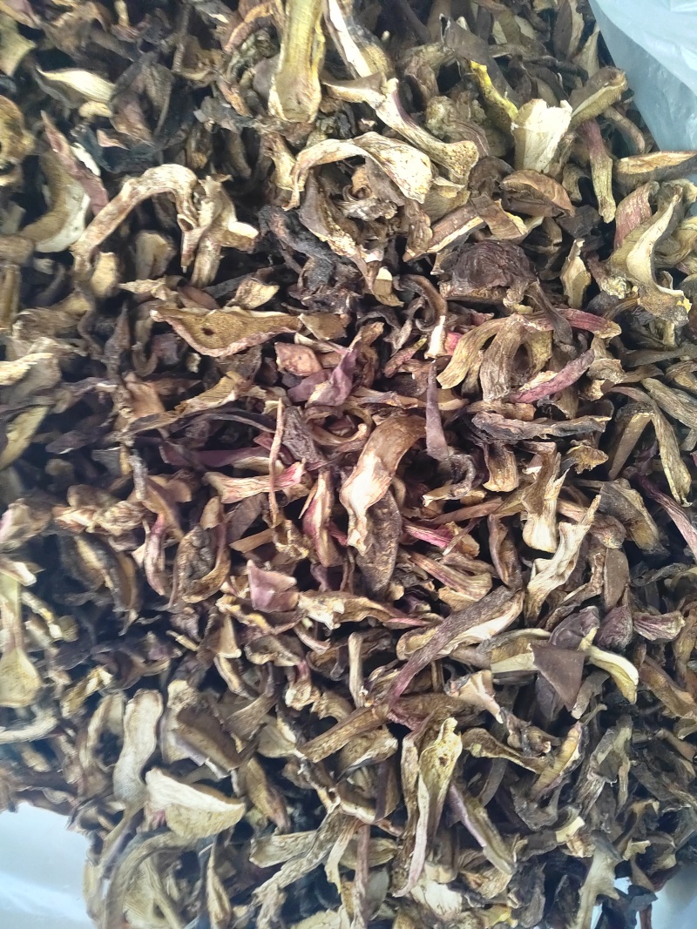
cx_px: 348
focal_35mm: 23
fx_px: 618
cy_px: 464
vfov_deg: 73.9
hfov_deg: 58.9
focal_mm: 5.52
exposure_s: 1/25
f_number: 1.9
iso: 4000
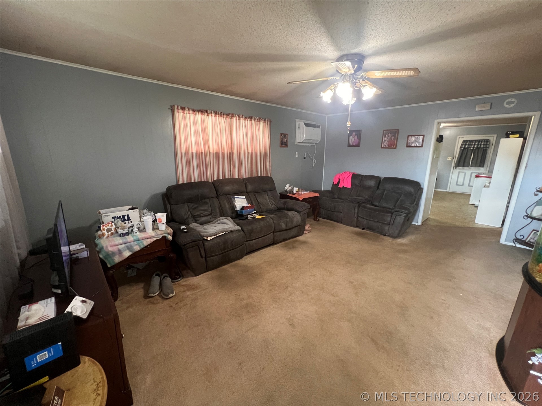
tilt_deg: -13.7
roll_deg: -0.4
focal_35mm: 13
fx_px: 204
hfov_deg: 106.2
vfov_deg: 89.9
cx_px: 271
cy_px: 203
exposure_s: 1/60
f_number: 1.8
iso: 400
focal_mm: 1.57
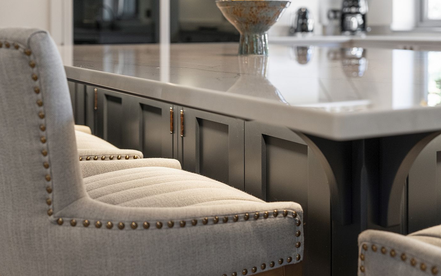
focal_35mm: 55
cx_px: 220
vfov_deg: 23.6
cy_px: 140
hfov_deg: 36.9
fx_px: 661
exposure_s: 1/160
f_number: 4
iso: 2000
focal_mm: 53.7
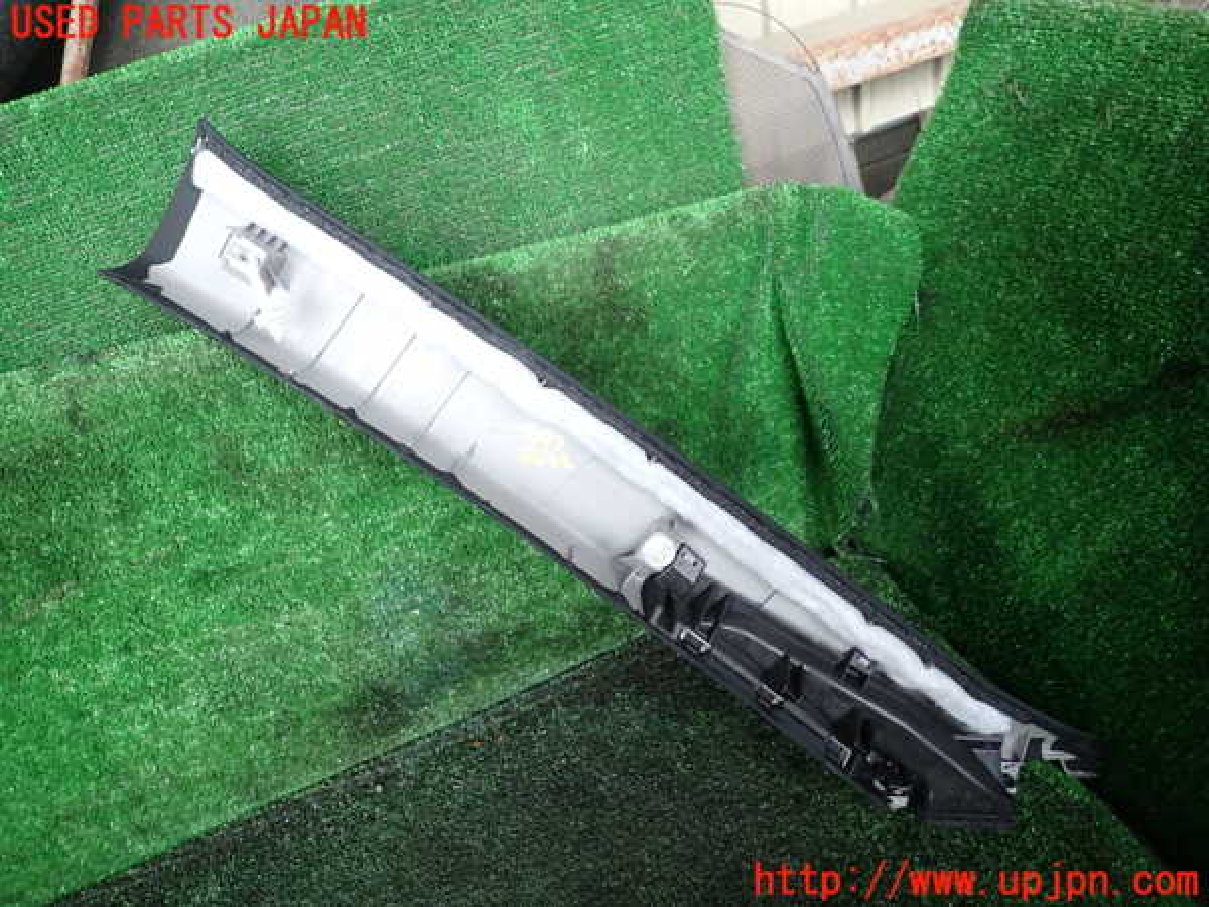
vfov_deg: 54.9
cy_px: 454
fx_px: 873
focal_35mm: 25
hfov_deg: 69.4
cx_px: 604
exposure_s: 1/30
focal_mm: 4.5
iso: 200
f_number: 2
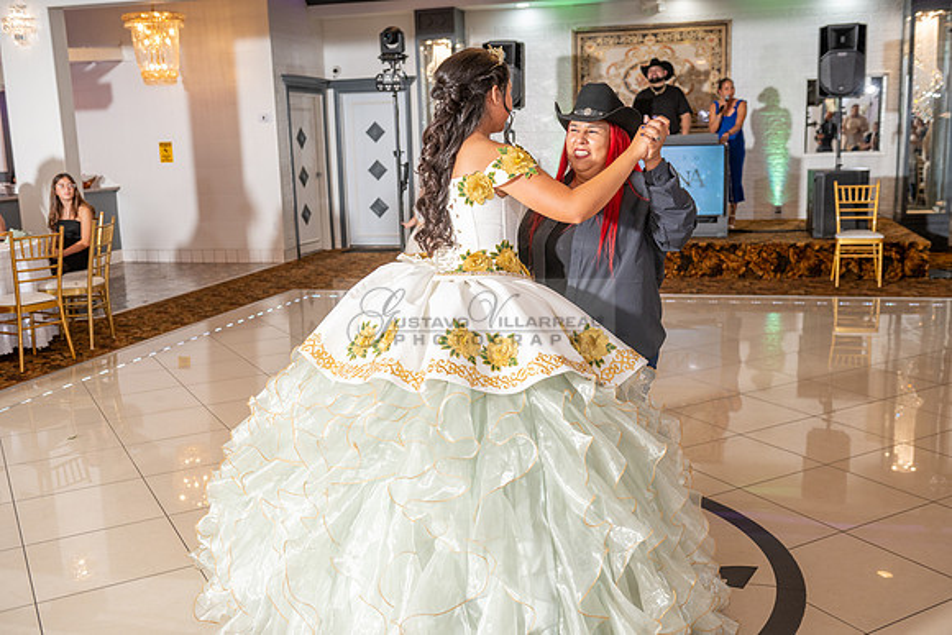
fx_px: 926
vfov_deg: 37.9
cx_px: 476
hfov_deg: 54.4
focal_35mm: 35
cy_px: 318
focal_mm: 35
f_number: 4
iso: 500
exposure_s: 1/200
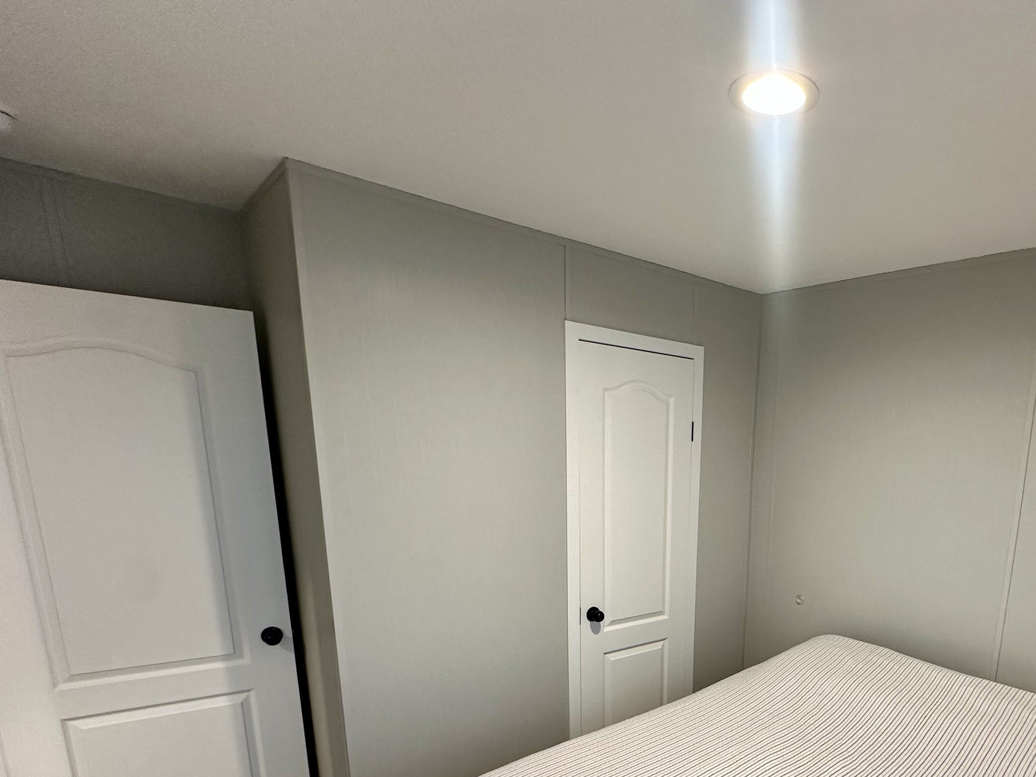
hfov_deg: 75.3
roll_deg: -2.5
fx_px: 628
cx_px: 727
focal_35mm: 21
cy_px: 582
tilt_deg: -12.3
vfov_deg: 60.0
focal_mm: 2.22
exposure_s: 1/60
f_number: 2.2
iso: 160
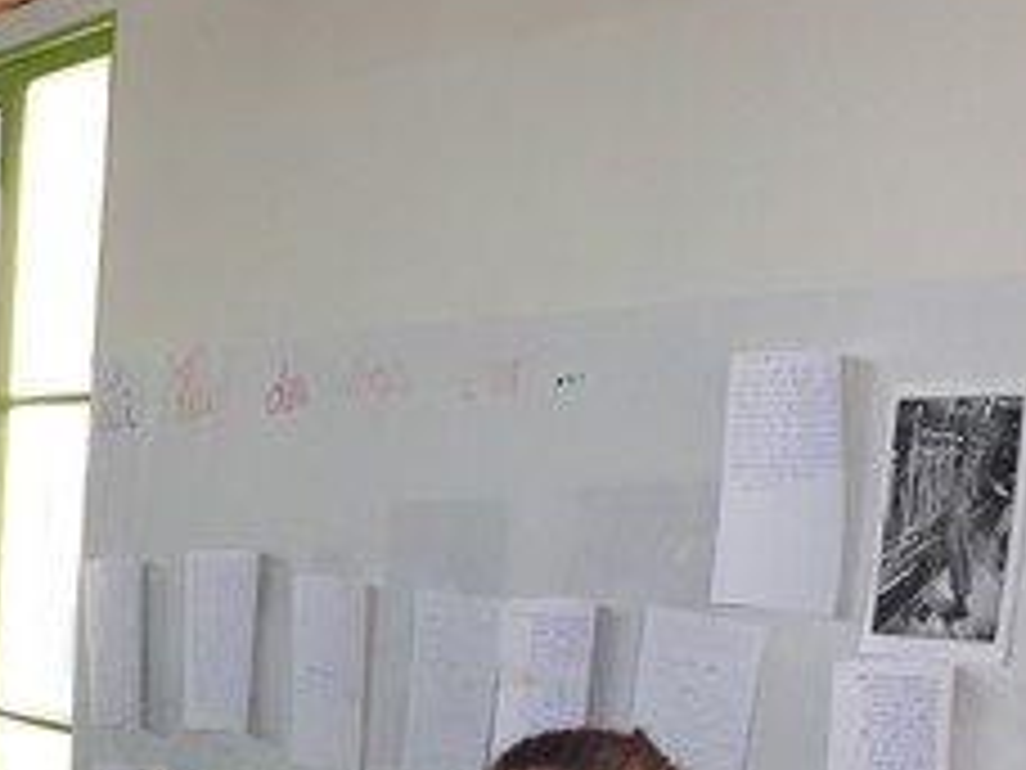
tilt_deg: -11.3
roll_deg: -1.7
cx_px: -434
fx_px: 2519
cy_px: 923
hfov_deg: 20.3
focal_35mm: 85
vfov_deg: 16.6
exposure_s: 1/33
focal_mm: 4.15
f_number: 2.2
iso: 40
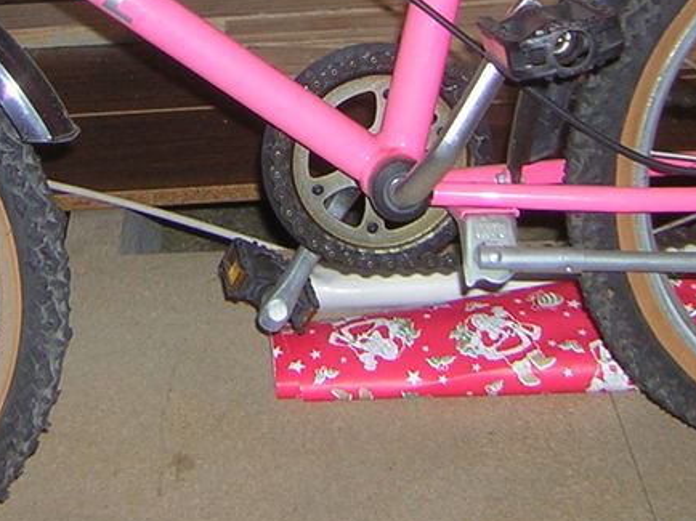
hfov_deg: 23.5
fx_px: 1668
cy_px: -35
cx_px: 281
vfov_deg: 17.2
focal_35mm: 83
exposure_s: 1/60.1
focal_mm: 4.7
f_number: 2.6
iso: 50
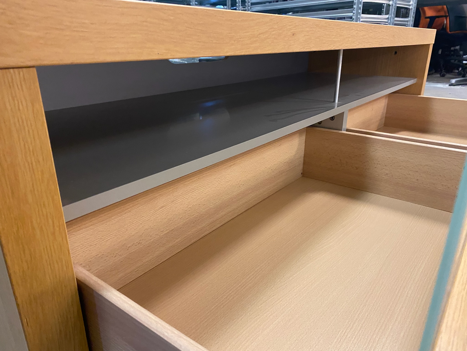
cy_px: 176
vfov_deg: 53.1
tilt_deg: -20.9
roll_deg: +0.1
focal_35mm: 26
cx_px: 234
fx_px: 351
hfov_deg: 67.3
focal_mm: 4.25
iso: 400
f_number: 1.8
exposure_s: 1/50
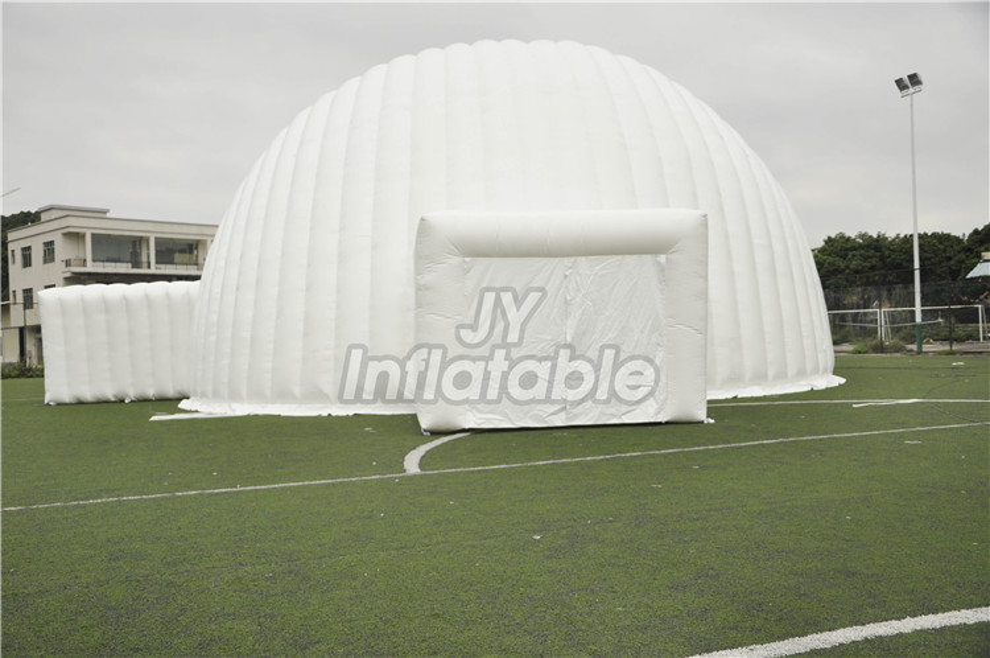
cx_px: 495
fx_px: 906
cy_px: 329
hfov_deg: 57.3
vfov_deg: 39.9
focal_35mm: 33
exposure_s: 1/4000
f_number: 3.8
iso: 450
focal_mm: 22
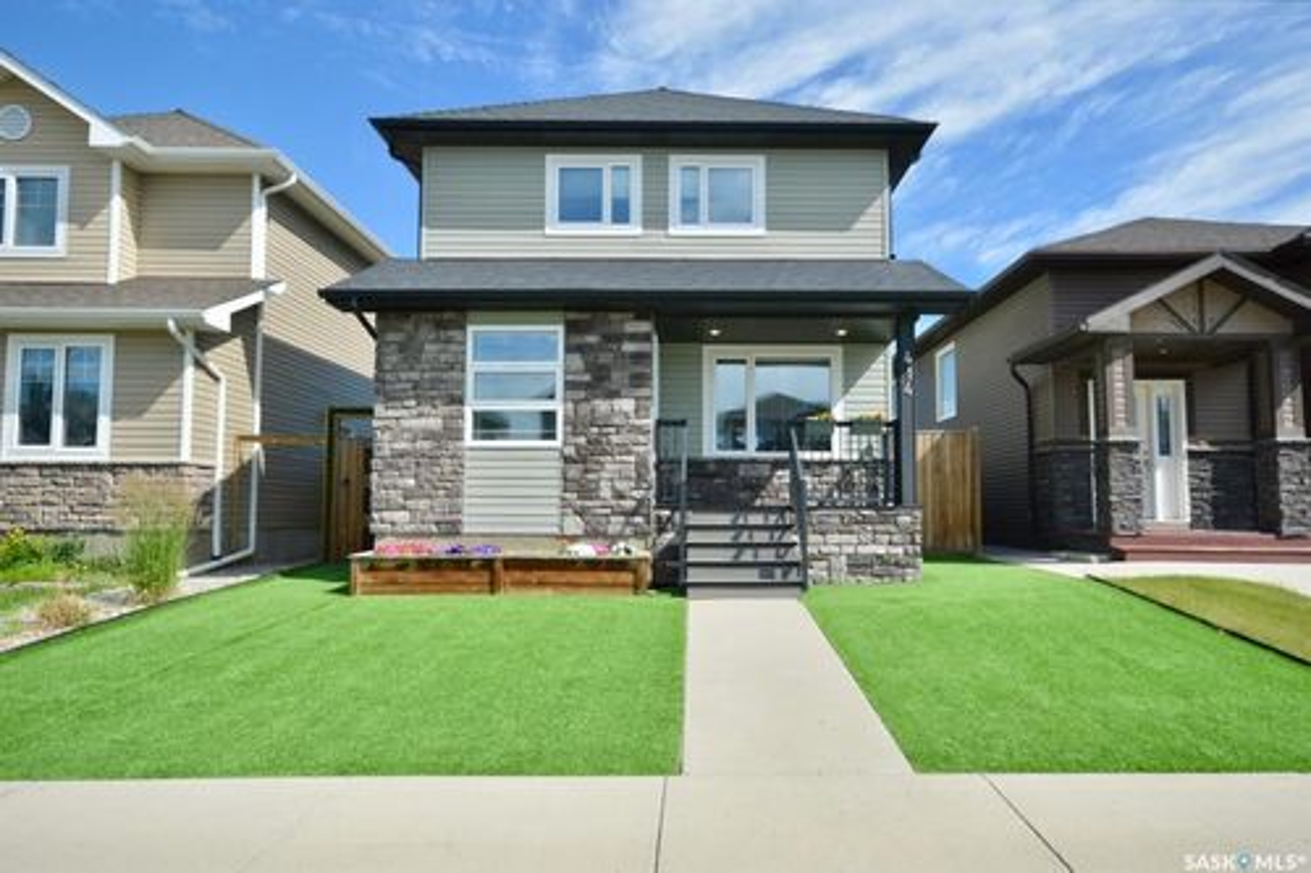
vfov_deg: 59.5
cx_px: 656
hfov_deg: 81.2
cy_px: 436
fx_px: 764
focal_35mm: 21
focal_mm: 14
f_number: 9
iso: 100
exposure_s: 1/200
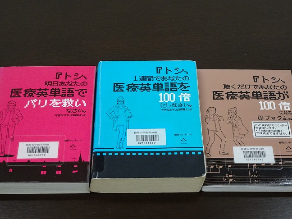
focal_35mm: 78
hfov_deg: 25.0
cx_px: 146
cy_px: 110
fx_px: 658
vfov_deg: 18.9
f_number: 5
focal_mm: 13.26
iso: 640
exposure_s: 1/80
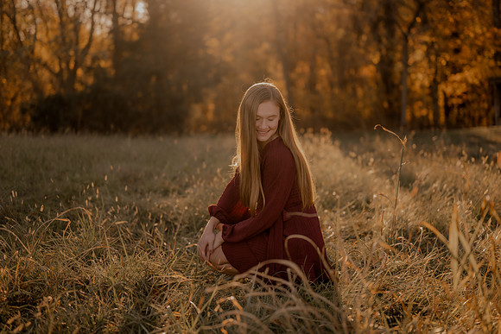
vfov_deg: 27.0
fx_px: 696
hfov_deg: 39.6
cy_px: 167
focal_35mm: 50
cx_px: 250
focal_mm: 50
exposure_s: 1/640
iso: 250
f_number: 1.8
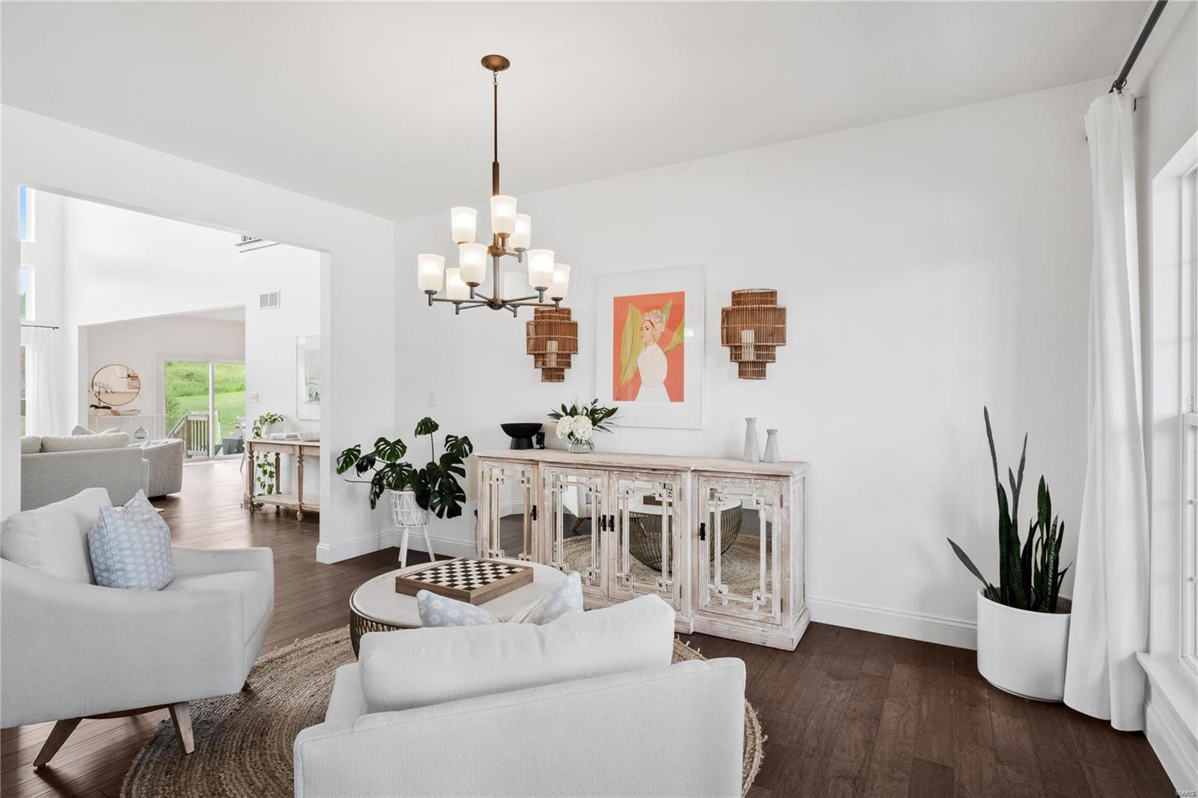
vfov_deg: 67.4
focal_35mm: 18
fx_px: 599
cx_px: 599
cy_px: 399
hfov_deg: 90.0
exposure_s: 1/20
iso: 400
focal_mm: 9
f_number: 8
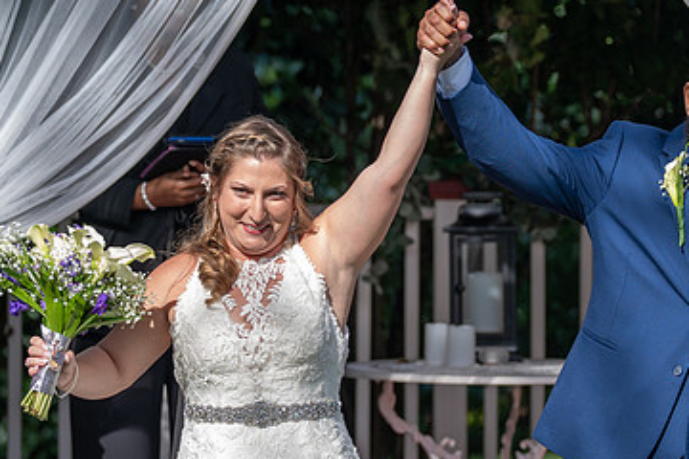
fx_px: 4823
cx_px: 457
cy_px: 263
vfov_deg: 5.5
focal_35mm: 252
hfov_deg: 8.2
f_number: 4
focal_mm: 133
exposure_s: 1/400
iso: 50
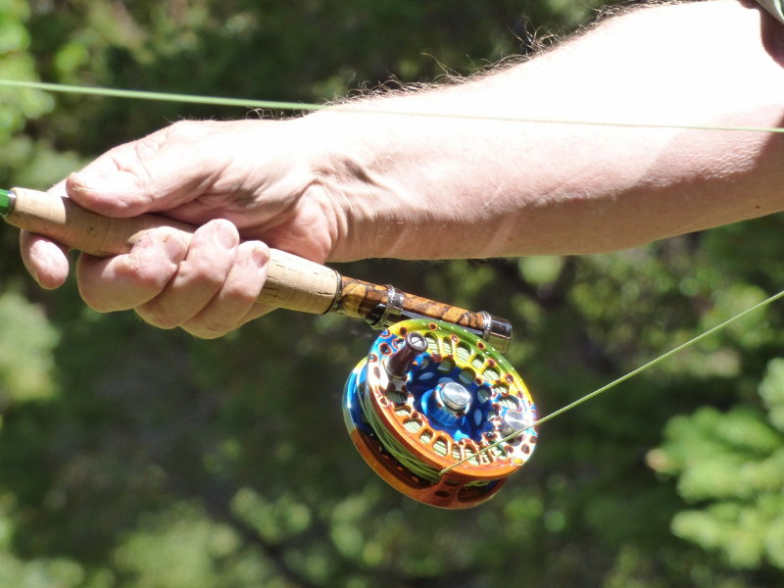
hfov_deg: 6.0
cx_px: 392
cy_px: 294
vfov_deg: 4.5
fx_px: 7474
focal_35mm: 330
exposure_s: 1/200
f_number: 5.5
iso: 200
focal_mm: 53.77
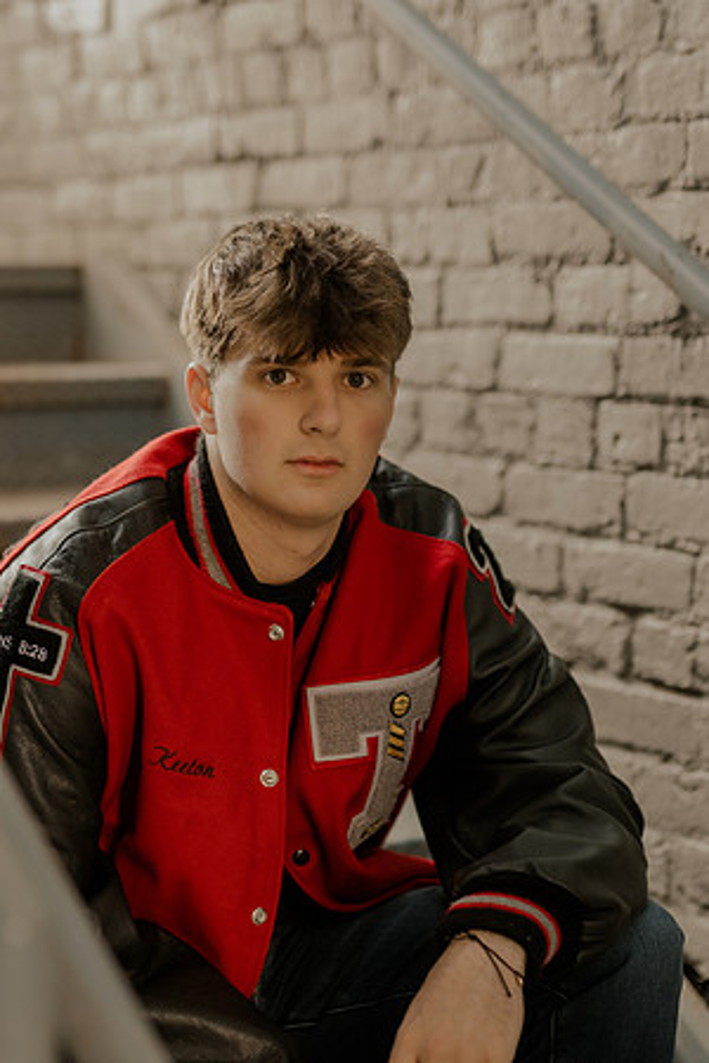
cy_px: 532
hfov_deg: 18.2
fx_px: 2215
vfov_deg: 27.0
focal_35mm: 75
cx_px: 354
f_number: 1.8
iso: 800
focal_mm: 50
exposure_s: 1/125
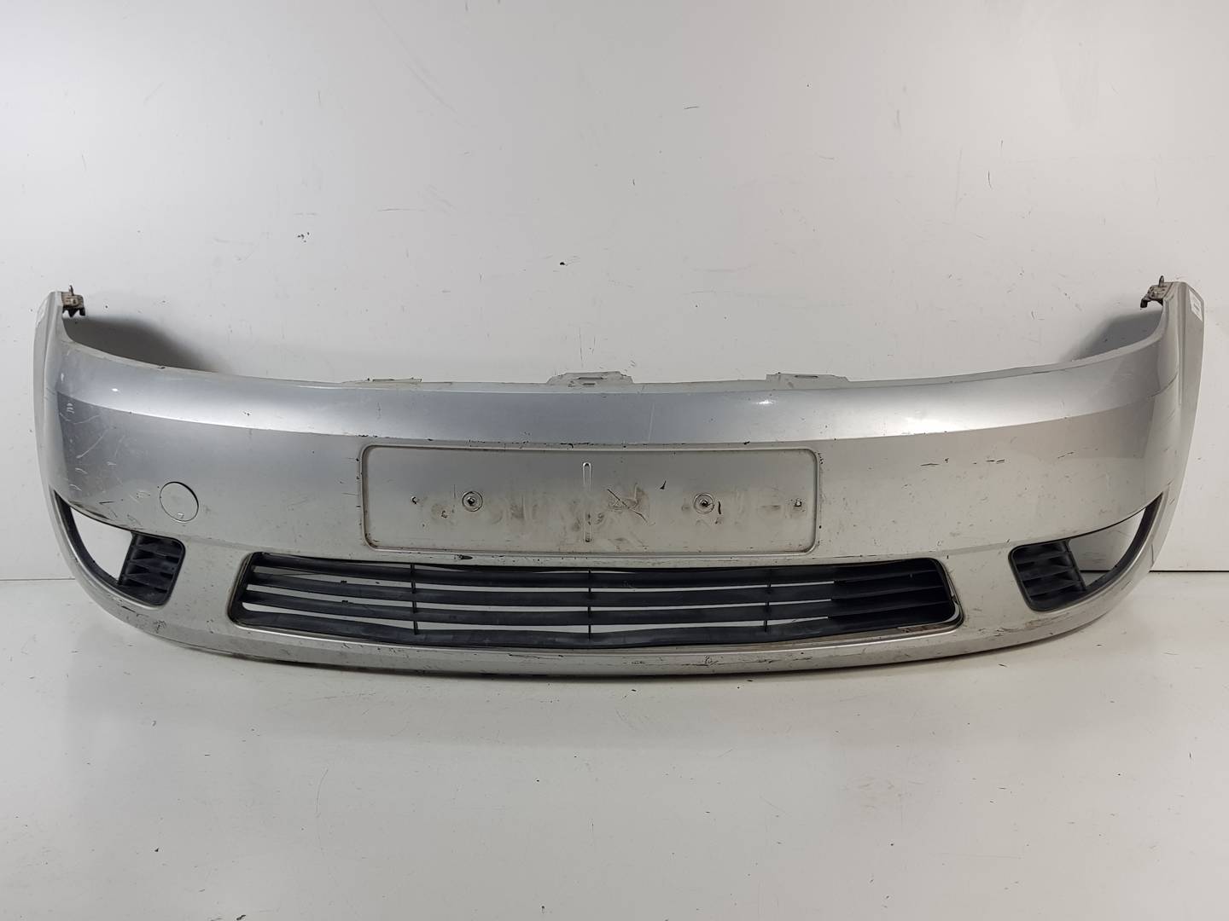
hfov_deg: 67.3
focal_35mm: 26
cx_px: 614
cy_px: 460
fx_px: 923
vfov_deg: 53.1
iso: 40
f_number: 1.7
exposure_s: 1/110
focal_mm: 4.2
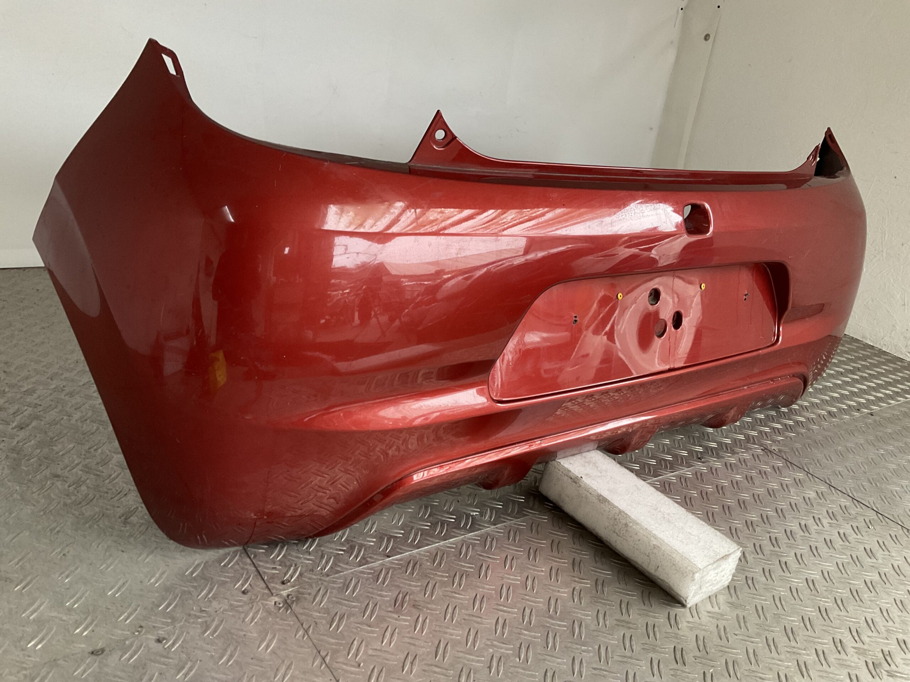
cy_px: 341
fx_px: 762
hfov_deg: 61.7
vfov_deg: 48.2
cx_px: 455
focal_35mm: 29
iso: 100
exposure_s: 1/50
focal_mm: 3
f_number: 1.8
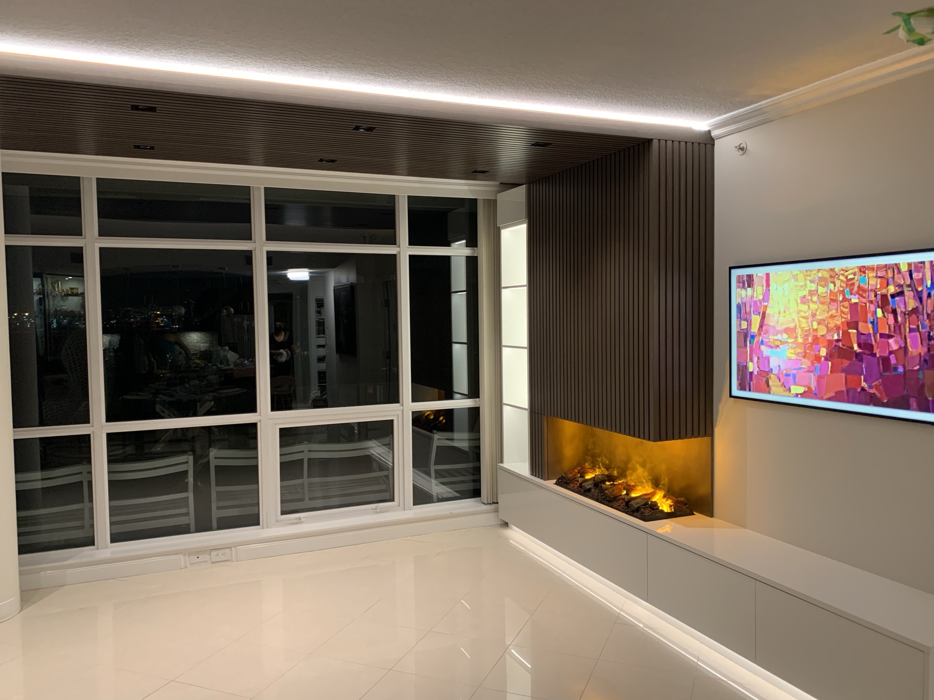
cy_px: 359
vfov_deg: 51.3
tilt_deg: -3.2
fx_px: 729
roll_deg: +0.9
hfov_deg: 65.3
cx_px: 467
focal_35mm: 27
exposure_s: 1/60
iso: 200
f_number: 1.8
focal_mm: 4.25
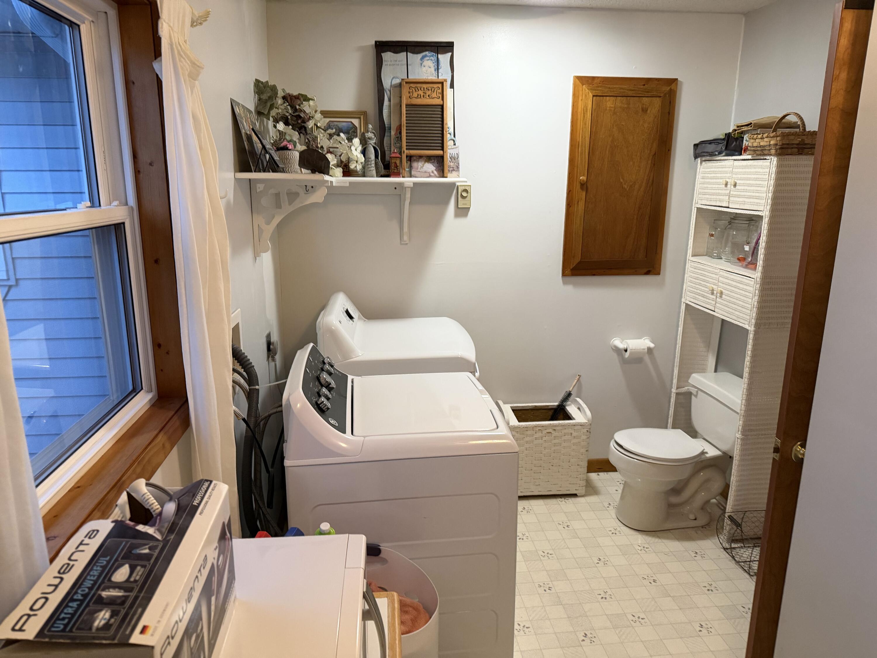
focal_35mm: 24
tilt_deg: -13.4
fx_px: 608
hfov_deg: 71.6
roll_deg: -0.7
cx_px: 438
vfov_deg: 56.8
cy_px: 329
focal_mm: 6.76
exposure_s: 1/60
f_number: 1.78
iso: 400
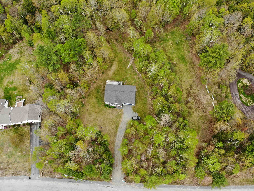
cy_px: 96
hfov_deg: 71.6
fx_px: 176
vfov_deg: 56.8
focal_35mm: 24
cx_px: 127
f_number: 2.8
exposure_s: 1/90.5
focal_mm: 4.5
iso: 100
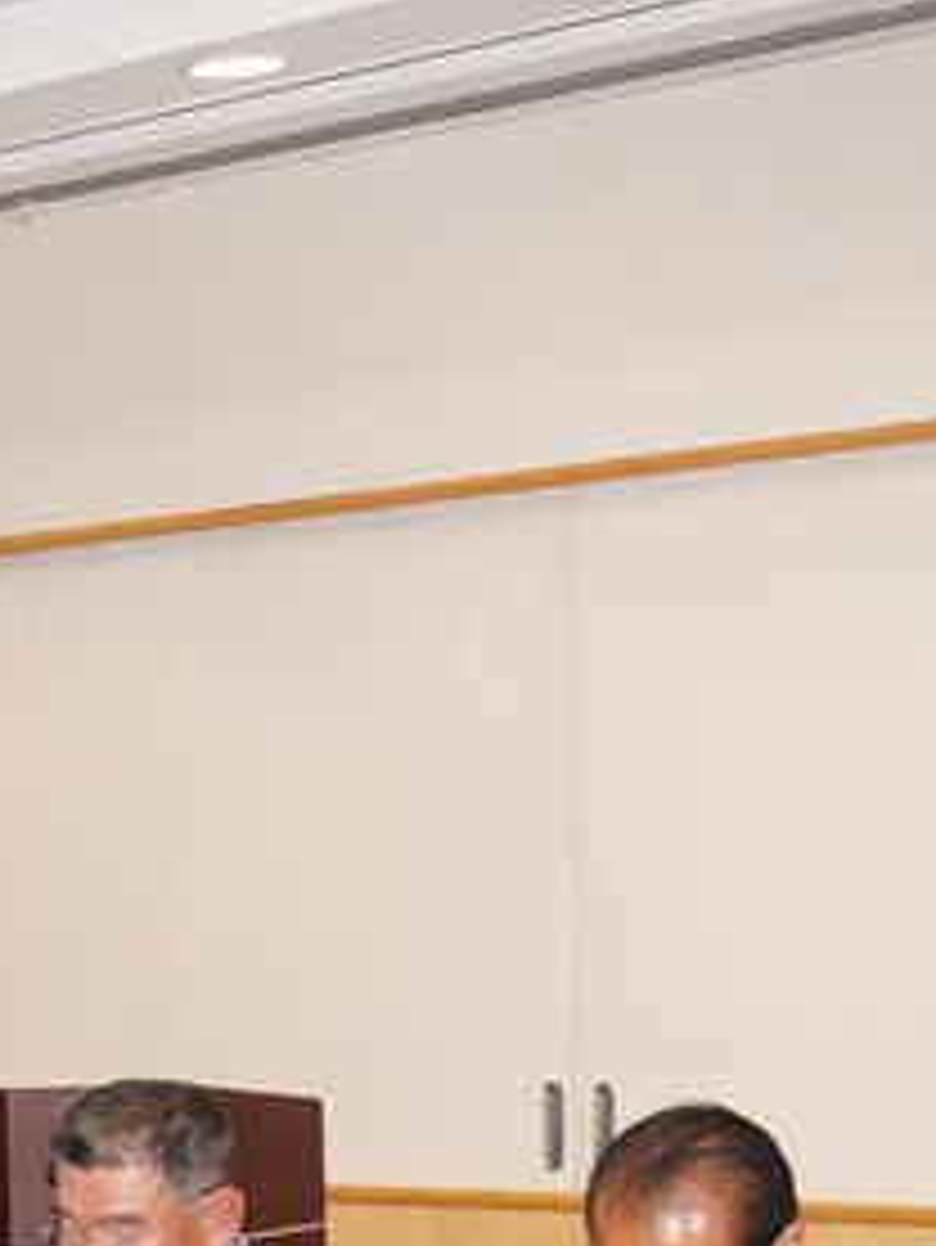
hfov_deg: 12.5
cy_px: 1453
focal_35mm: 112
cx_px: -526
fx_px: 4027
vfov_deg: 16.9
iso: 640
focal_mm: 21
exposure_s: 1/160
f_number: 4
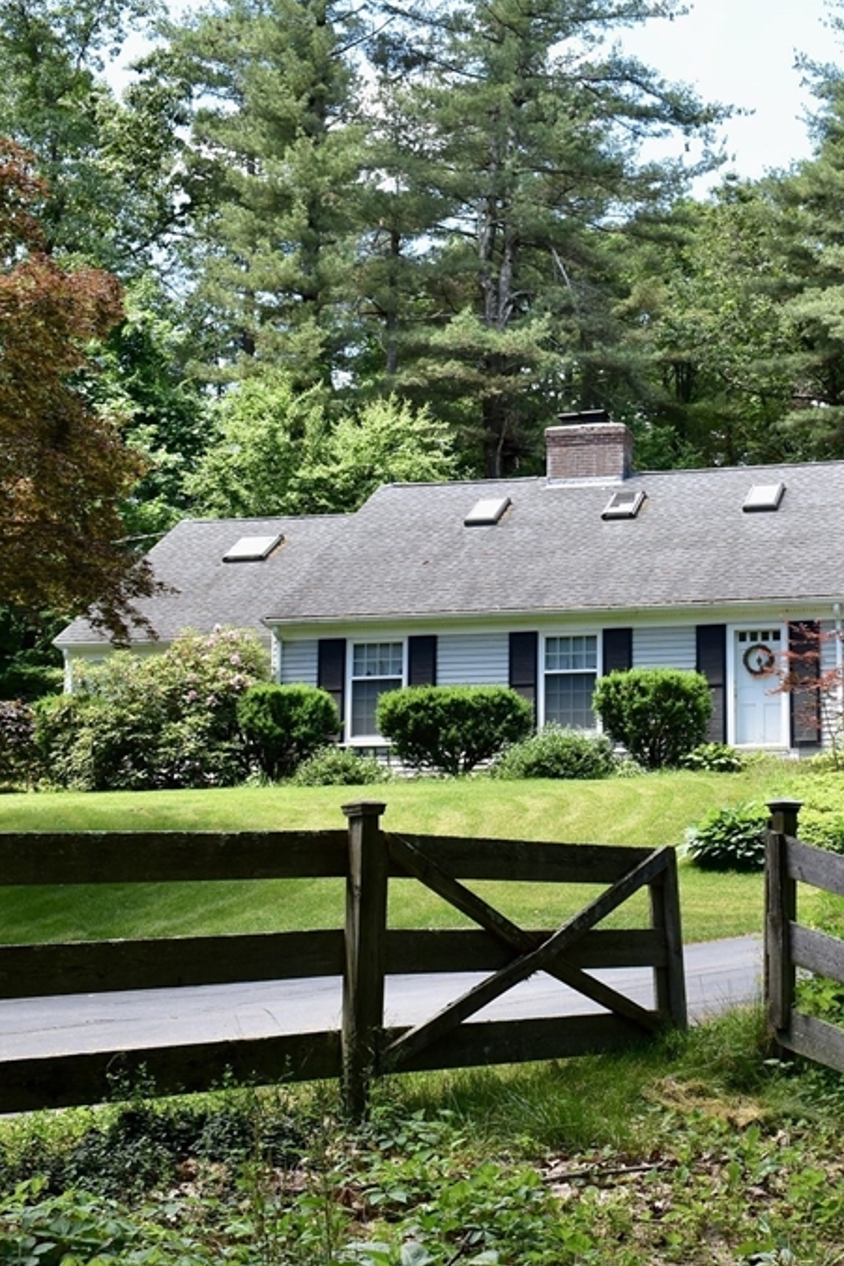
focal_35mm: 59
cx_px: 765
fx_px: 2076
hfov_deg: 22.4
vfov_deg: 33.9
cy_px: 633
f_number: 9
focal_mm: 26
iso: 400
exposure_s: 1/100
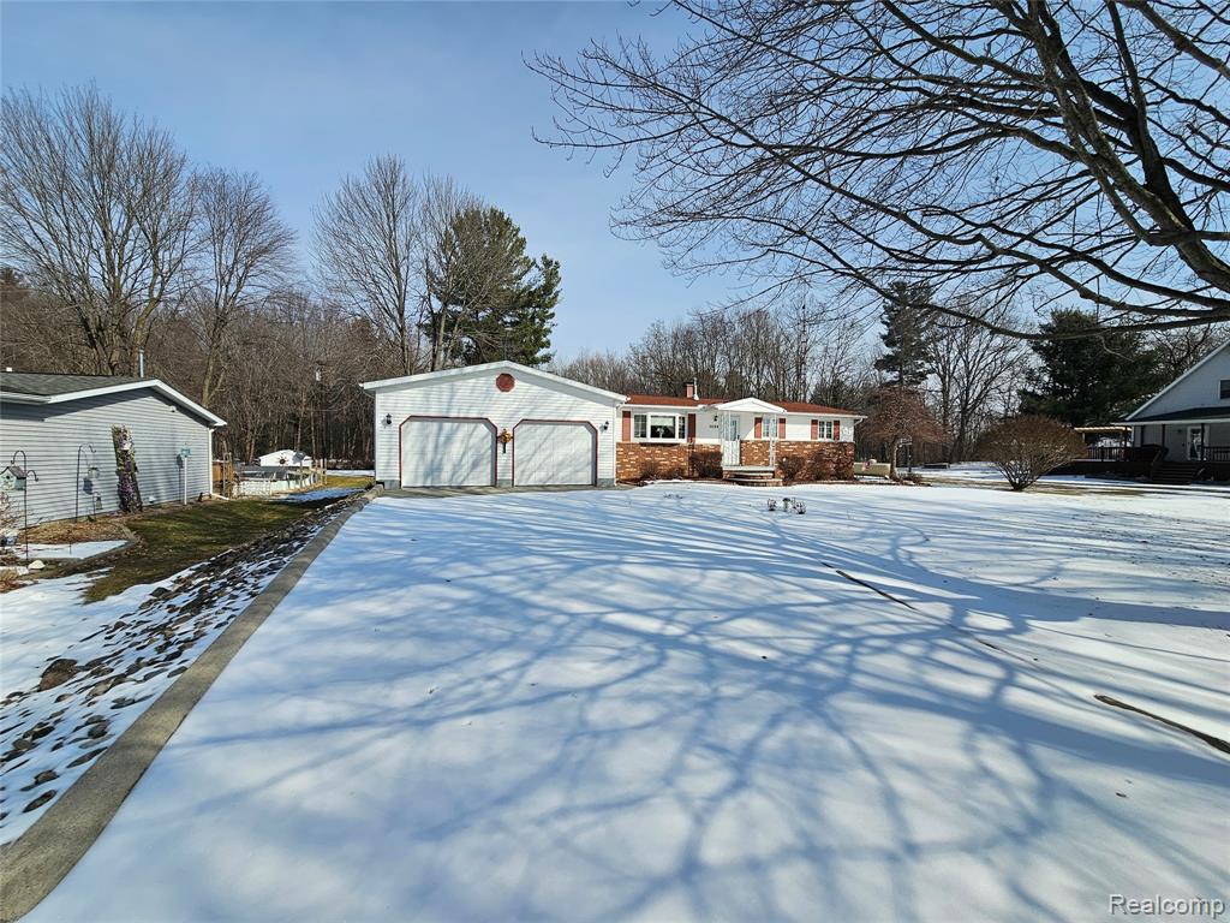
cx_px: 615
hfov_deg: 106.2
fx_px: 462
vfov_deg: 89.9
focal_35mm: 13
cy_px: 462
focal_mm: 2.2
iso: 50
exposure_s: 1/3727
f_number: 2.2
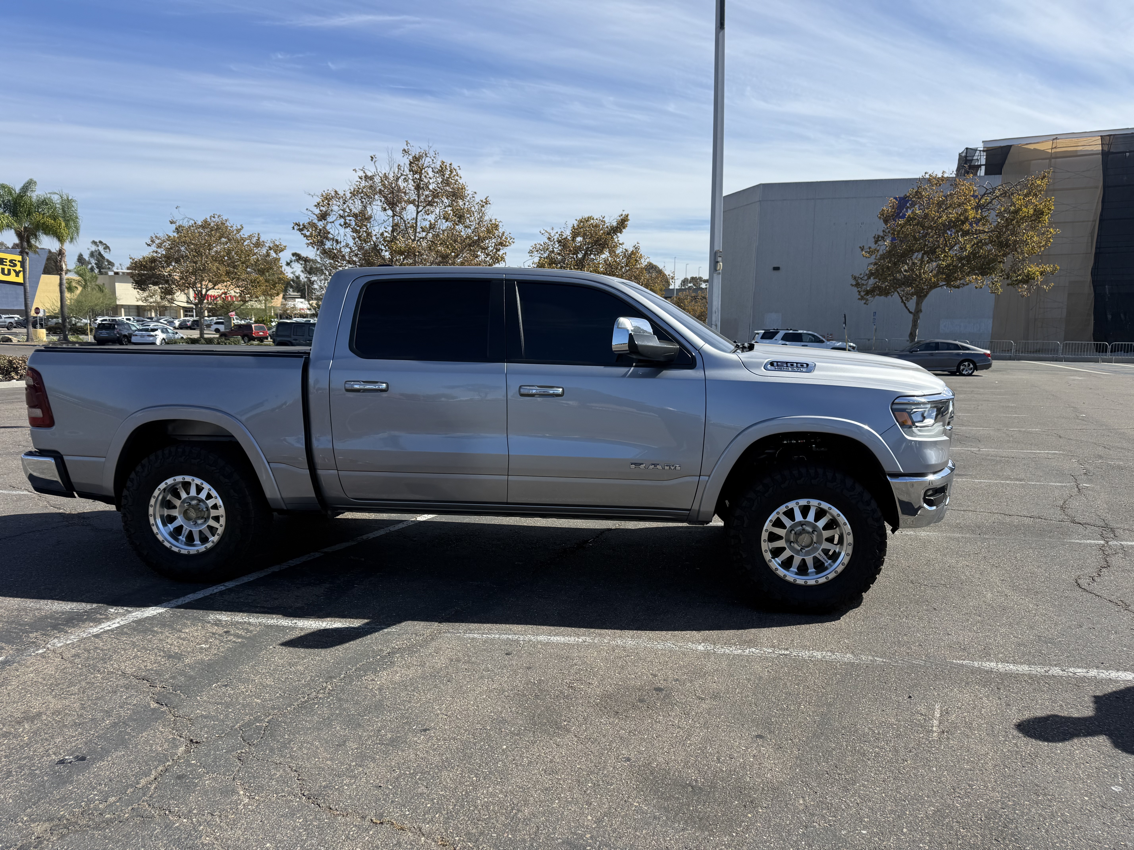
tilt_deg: -5.7
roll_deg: -0.9
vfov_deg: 56.8
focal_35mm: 24
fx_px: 786
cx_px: 567
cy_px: 425
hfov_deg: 71.6
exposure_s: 1/4673
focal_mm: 6.76
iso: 80
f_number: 1.78
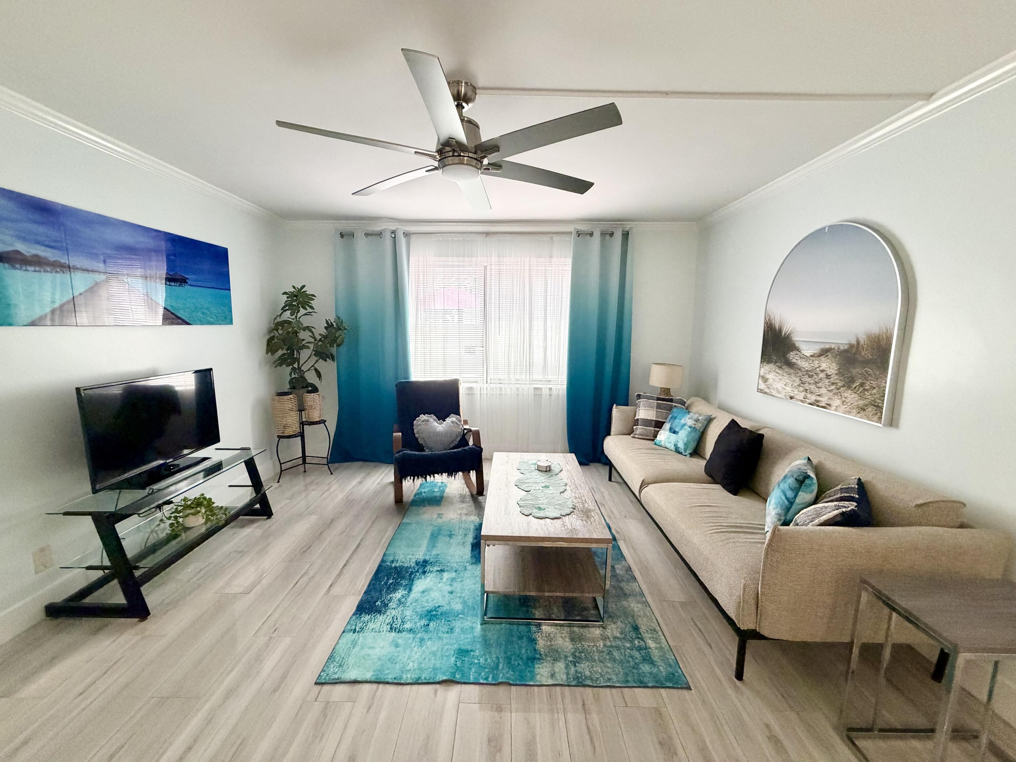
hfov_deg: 102.1
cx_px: 508
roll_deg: +0.0
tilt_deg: -8.6
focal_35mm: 14
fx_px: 411
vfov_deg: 85.7
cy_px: 381
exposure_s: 1/60
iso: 400
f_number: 2.2
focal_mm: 2.22
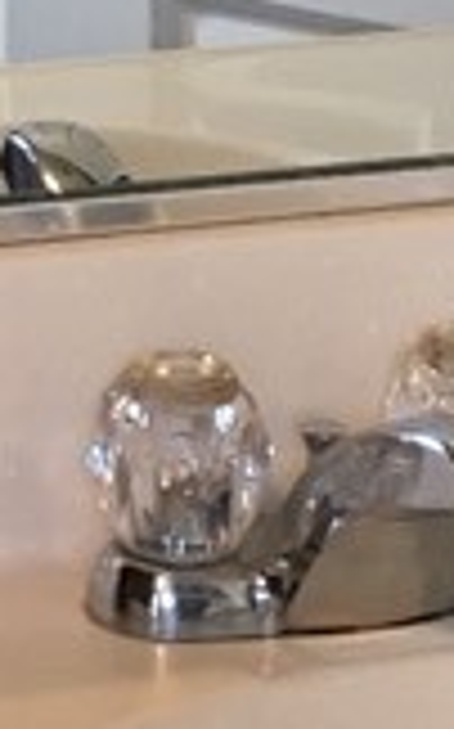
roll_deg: +1.1
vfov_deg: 10.6
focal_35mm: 194
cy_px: -243
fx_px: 3847
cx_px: -396
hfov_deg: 6.6
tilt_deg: -10.4
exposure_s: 1/8
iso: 100
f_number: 2.2
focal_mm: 4.15
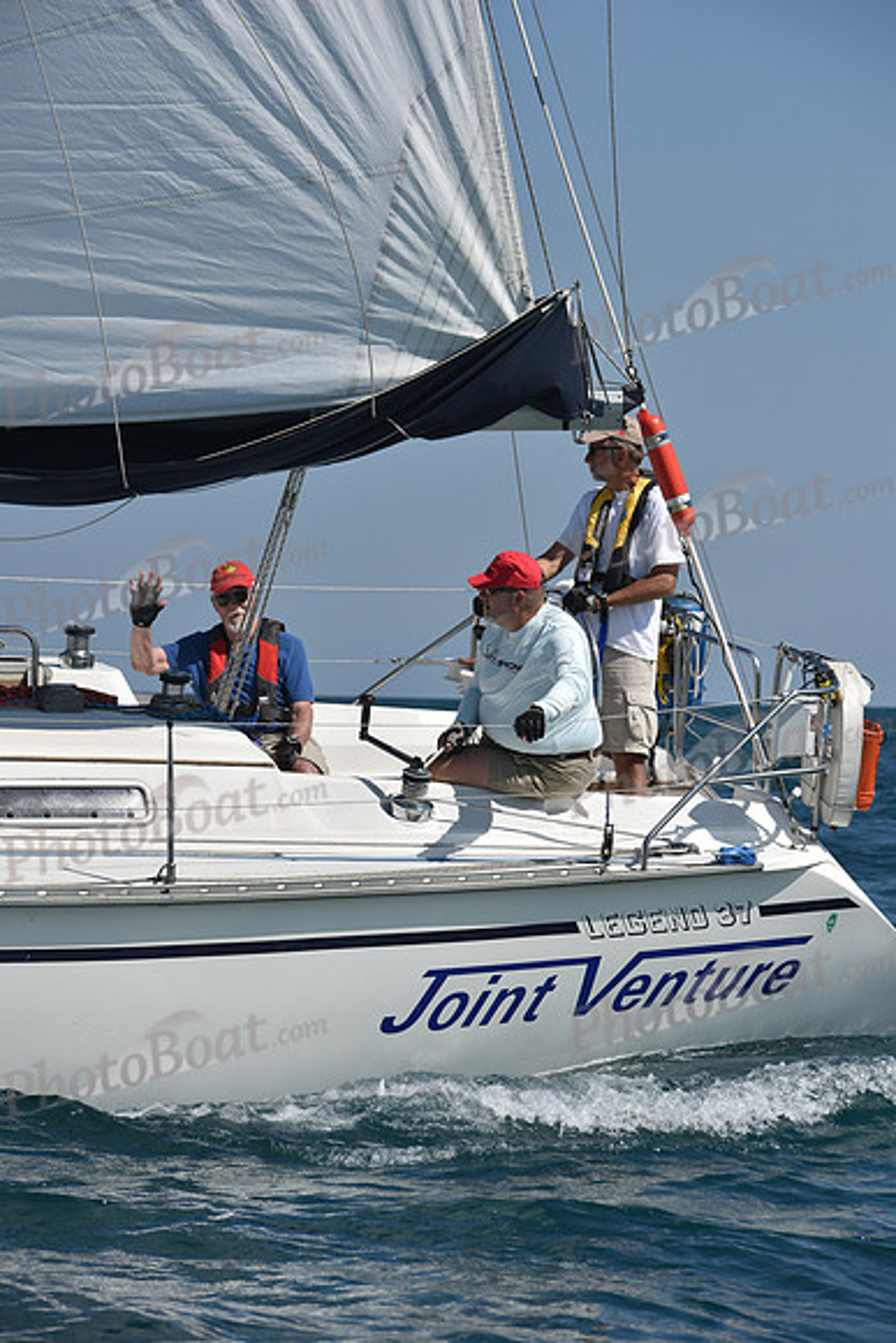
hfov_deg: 8.6
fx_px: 5969
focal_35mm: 160
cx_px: 448
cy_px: 672
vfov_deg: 12.8
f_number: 9
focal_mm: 160
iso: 250
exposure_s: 1/1600
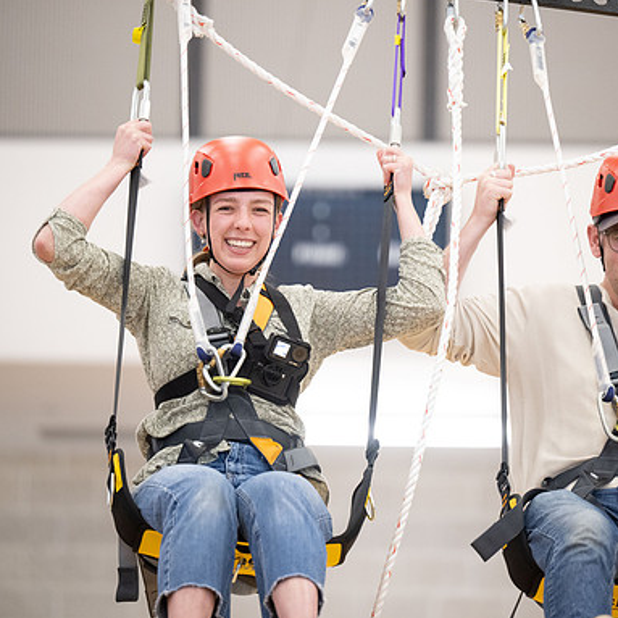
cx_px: 361
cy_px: 309
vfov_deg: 7.8
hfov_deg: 7.8
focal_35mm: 225
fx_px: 4545
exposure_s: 1/320
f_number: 2.8
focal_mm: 175
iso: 3200
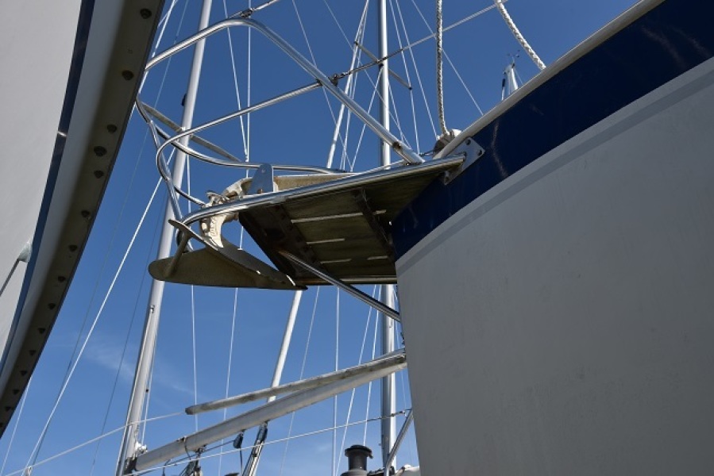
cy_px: 238
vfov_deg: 37.9
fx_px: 694
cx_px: 357
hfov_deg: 54.4
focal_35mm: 35
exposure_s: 1/400
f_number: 10
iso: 200
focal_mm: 35
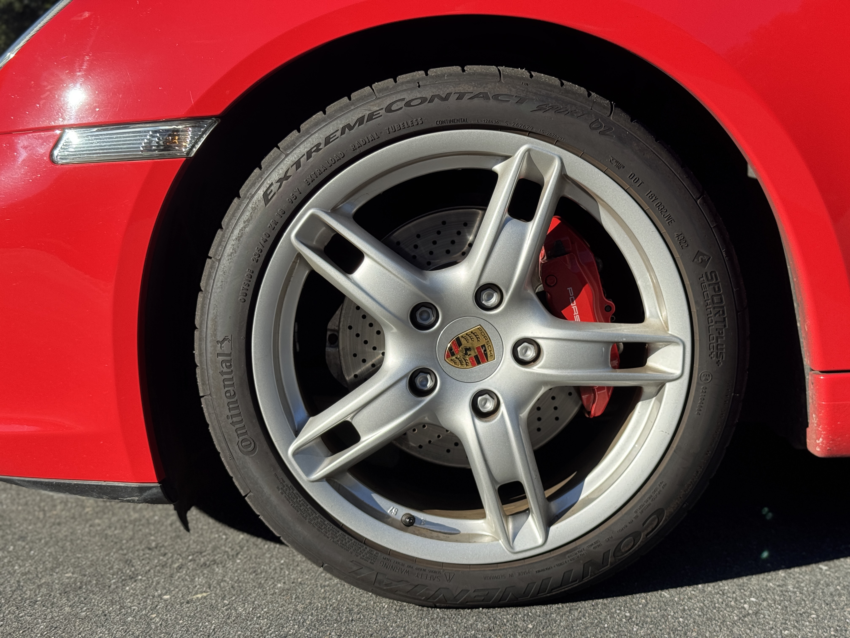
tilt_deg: -9.0
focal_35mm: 48
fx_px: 1179
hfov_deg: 39.7
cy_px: 319
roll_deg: +2.2
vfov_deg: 30.3
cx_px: 425
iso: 64
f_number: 1.78
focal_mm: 6.76
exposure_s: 1/2513
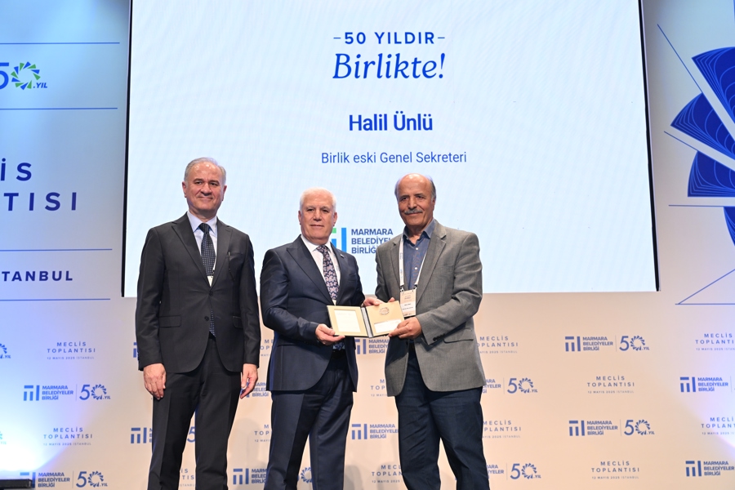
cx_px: 368
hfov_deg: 41.9
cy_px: 245
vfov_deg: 28.6
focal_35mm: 47
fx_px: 960
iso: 1600
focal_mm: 47
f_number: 5
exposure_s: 1/250
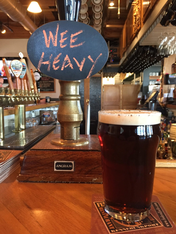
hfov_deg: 48.2
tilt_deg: -4.9
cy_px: 117
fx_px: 197
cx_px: 88
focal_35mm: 29
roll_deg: +0.2
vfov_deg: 61.7
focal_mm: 4.15
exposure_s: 1/20
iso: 250
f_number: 2.2
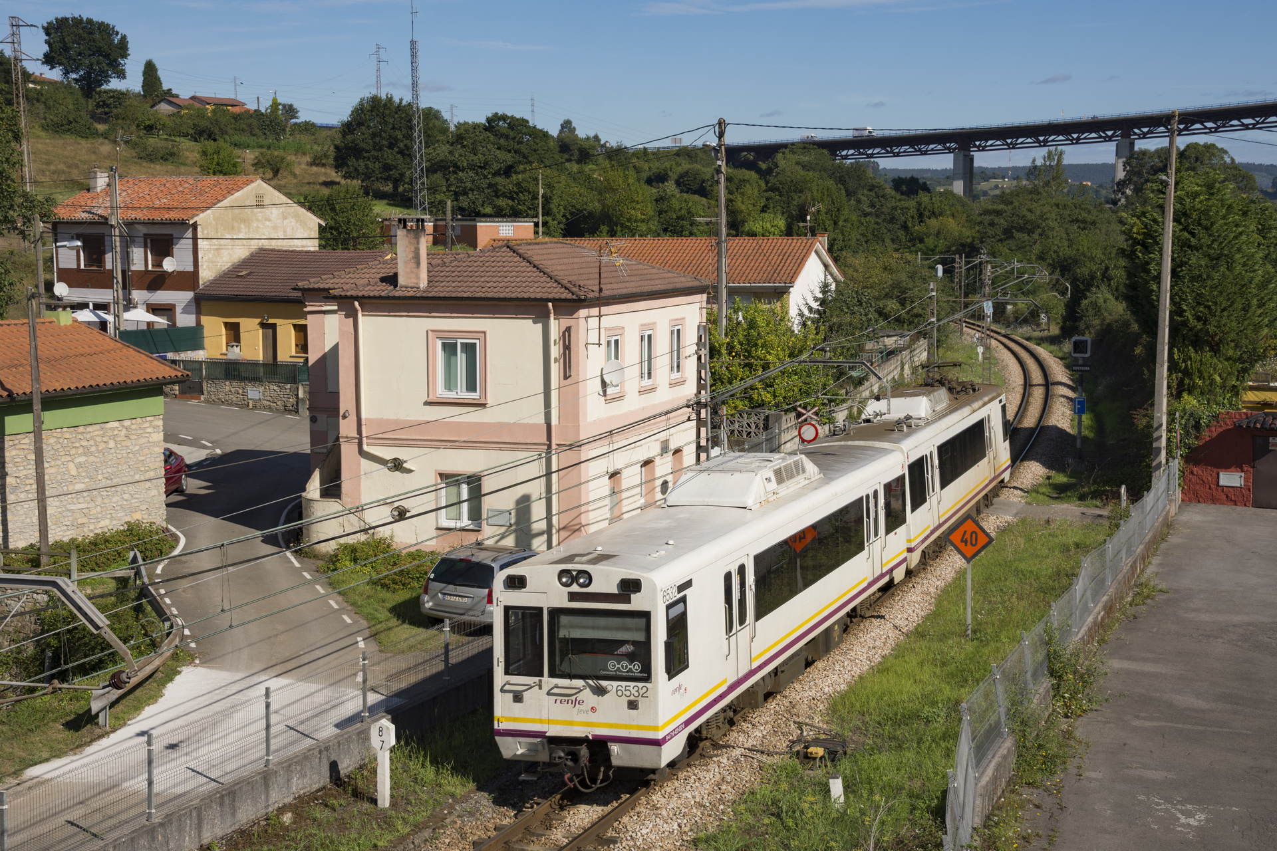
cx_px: 638
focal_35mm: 52
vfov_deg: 25.8
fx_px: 1862
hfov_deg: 37.9
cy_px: 426
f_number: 7.1
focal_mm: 35
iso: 100
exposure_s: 1/500
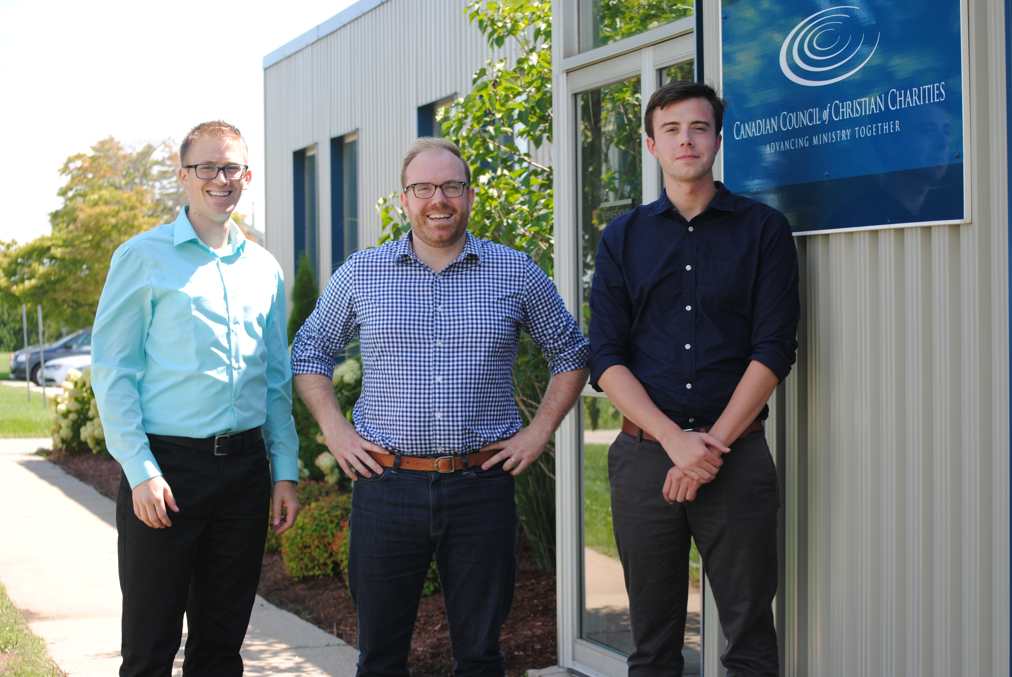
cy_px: 338
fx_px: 2322
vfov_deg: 16.6
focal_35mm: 82
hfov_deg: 24.6
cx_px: 506
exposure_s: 1/125
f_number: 5.6
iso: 100
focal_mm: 55
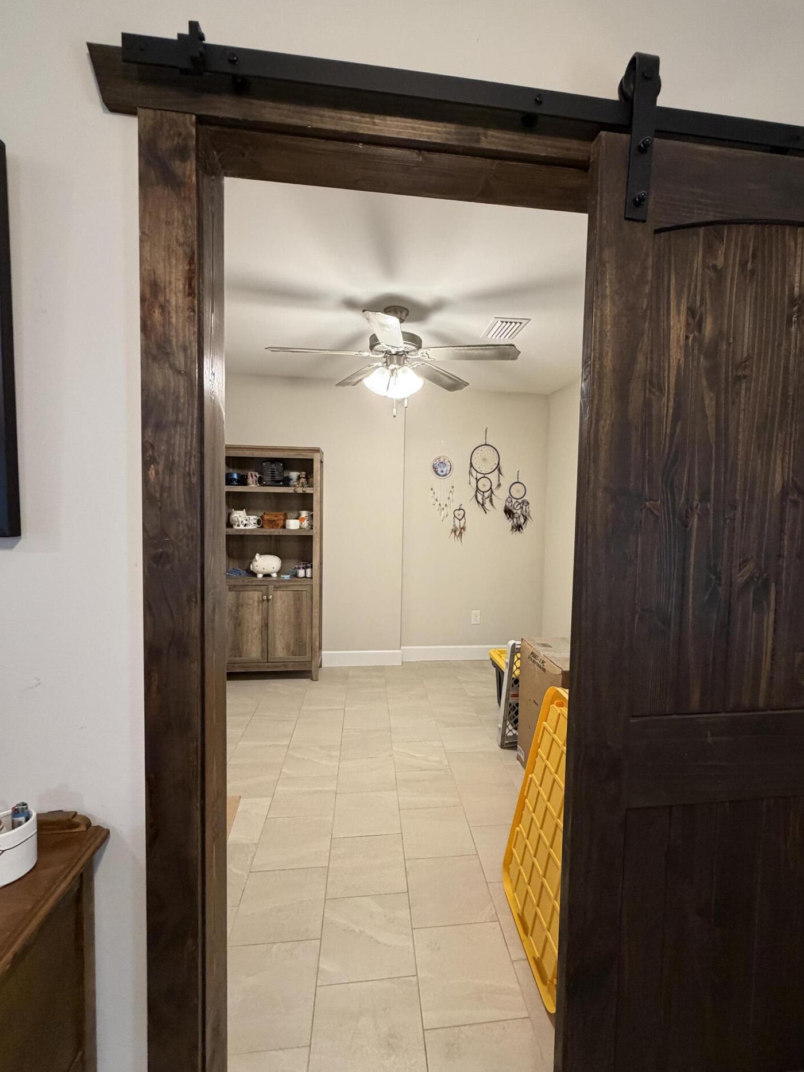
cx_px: 420
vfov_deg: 98.2
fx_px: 465
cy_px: 531
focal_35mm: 15
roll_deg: -2.6
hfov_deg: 81.7
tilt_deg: -2.4
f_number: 2.2
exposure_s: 1/60
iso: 400
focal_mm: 2.22
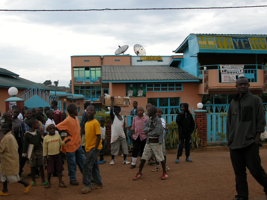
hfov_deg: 44.8
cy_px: 100
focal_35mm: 42
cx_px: 134
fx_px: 324
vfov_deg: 34.3
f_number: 4.6
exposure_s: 1/122
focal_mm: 10.7
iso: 100
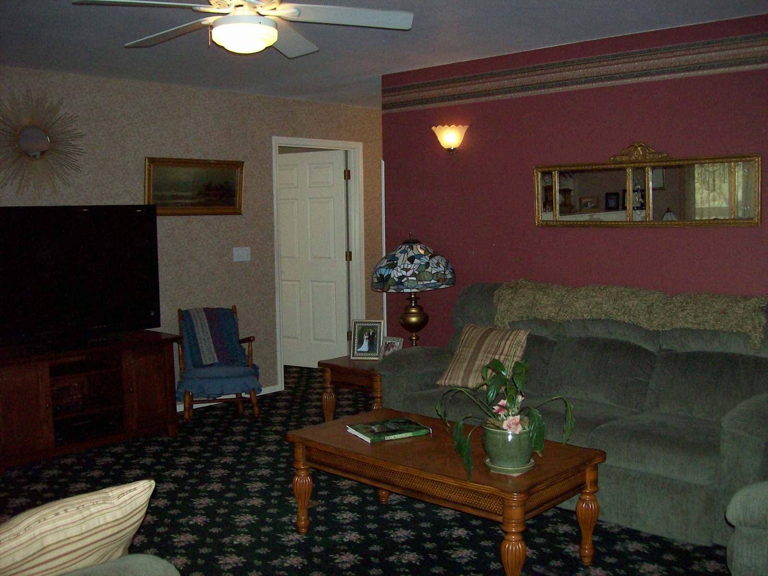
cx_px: 384
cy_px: 288
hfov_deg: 51.4
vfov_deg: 39.7
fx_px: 799
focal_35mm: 36
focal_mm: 6
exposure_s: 1/64
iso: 140
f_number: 2.7
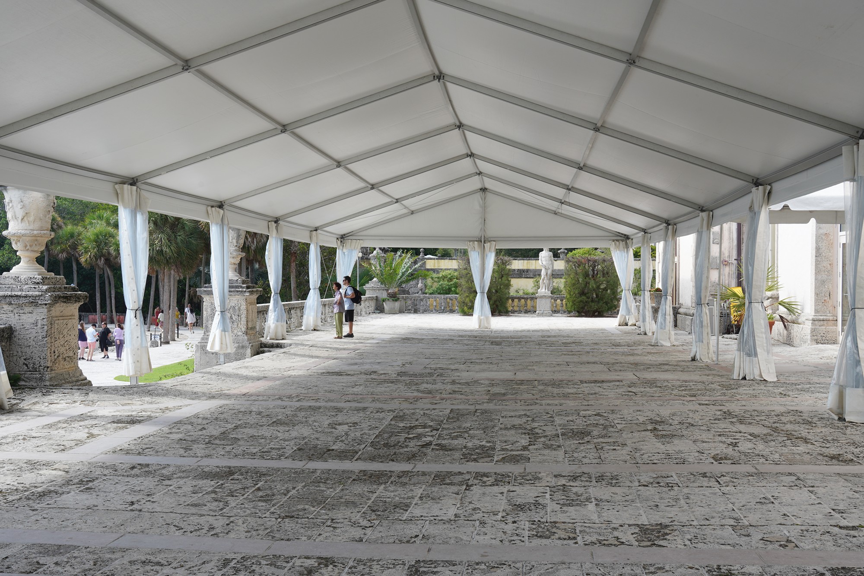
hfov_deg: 46.4
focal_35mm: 42
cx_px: 432
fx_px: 1008
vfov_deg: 31.9
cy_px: 288
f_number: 13
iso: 200
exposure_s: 1/100
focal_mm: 42
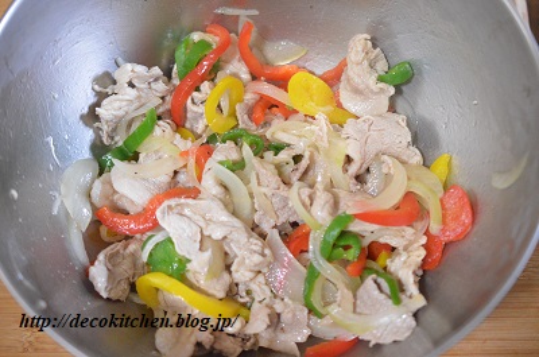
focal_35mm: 60
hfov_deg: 33.5
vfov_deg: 22.5
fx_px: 897
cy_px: 178
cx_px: 270
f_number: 3
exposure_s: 1/60
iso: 5000
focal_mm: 40
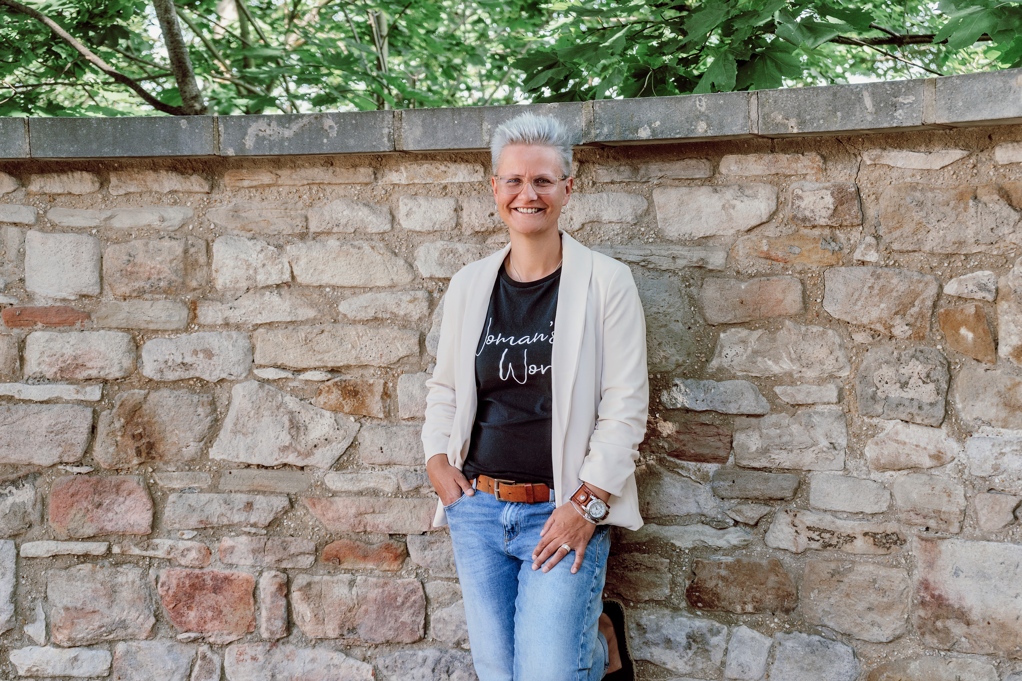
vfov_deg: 23.8
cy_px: 340
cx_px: 511
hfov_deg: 35.1
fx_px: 1618
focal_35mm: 57
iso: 250
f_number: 5
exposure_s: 1/160
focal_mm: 57
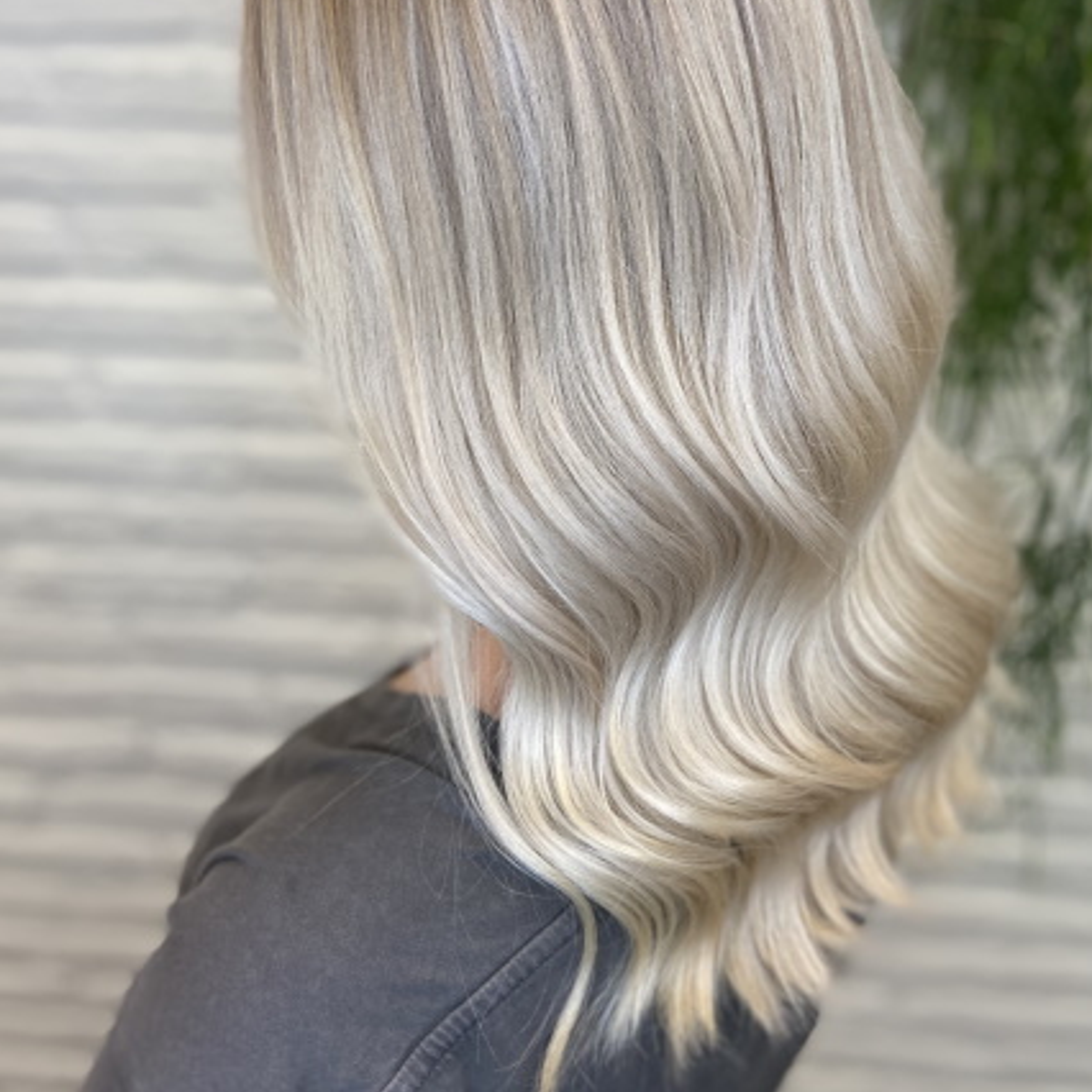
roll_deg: -0.1
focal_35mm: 36
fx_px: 1285
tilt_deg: -23.7
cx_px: 538
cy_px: 409
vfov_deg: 45.7
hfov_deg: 46.0
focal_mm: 4.25
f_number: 1.8
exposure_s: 1/100
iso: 80
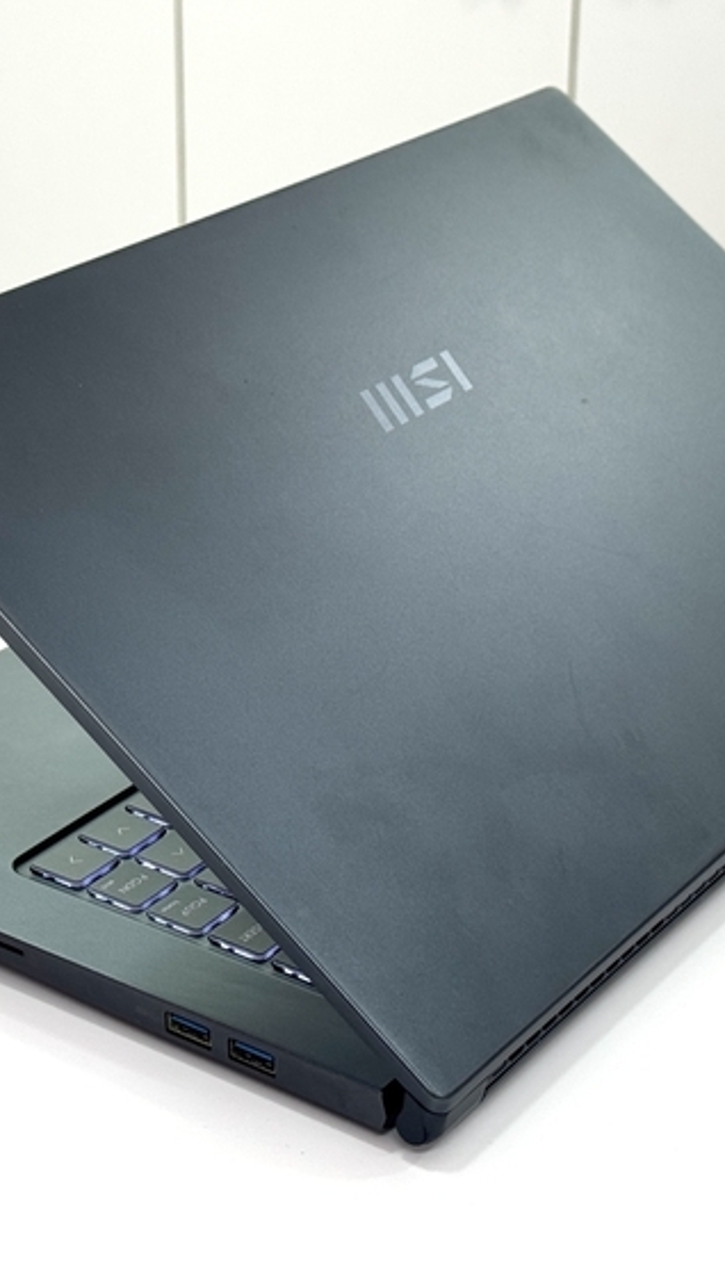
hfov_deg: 16.3
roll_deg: +0.5
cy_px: 606
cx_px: 321
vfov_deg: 28.6
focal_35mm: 74
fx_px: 2528
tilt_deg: -24.8
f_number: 1.78
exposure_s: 1/100
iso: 50
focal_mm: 6.76
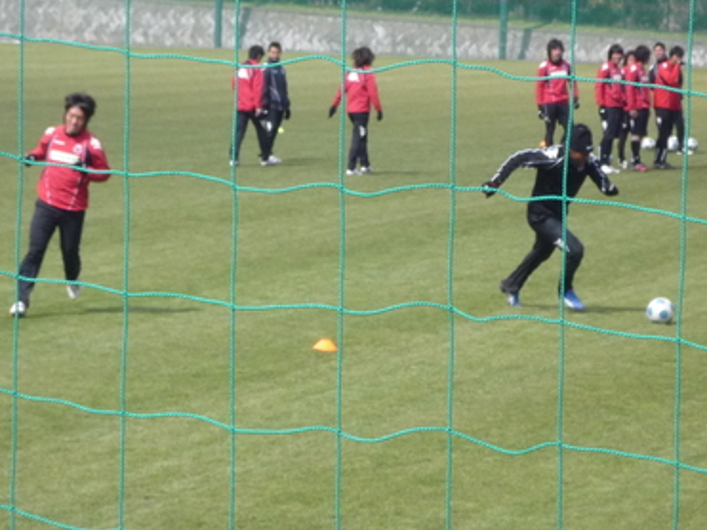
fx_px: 4165
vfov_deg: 7.3
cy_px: 243
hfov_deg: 9.7
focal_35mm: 204
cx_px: 368
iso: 200
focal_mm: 17.6
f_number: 5.6
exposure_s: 1/500
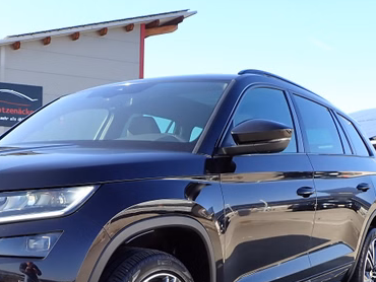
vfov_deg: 26.6
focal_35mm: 54
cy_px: 224
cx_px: 60
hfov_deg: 34.1
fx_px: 587
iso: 100
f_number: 2.8
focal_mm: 4.5
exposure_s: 1/400
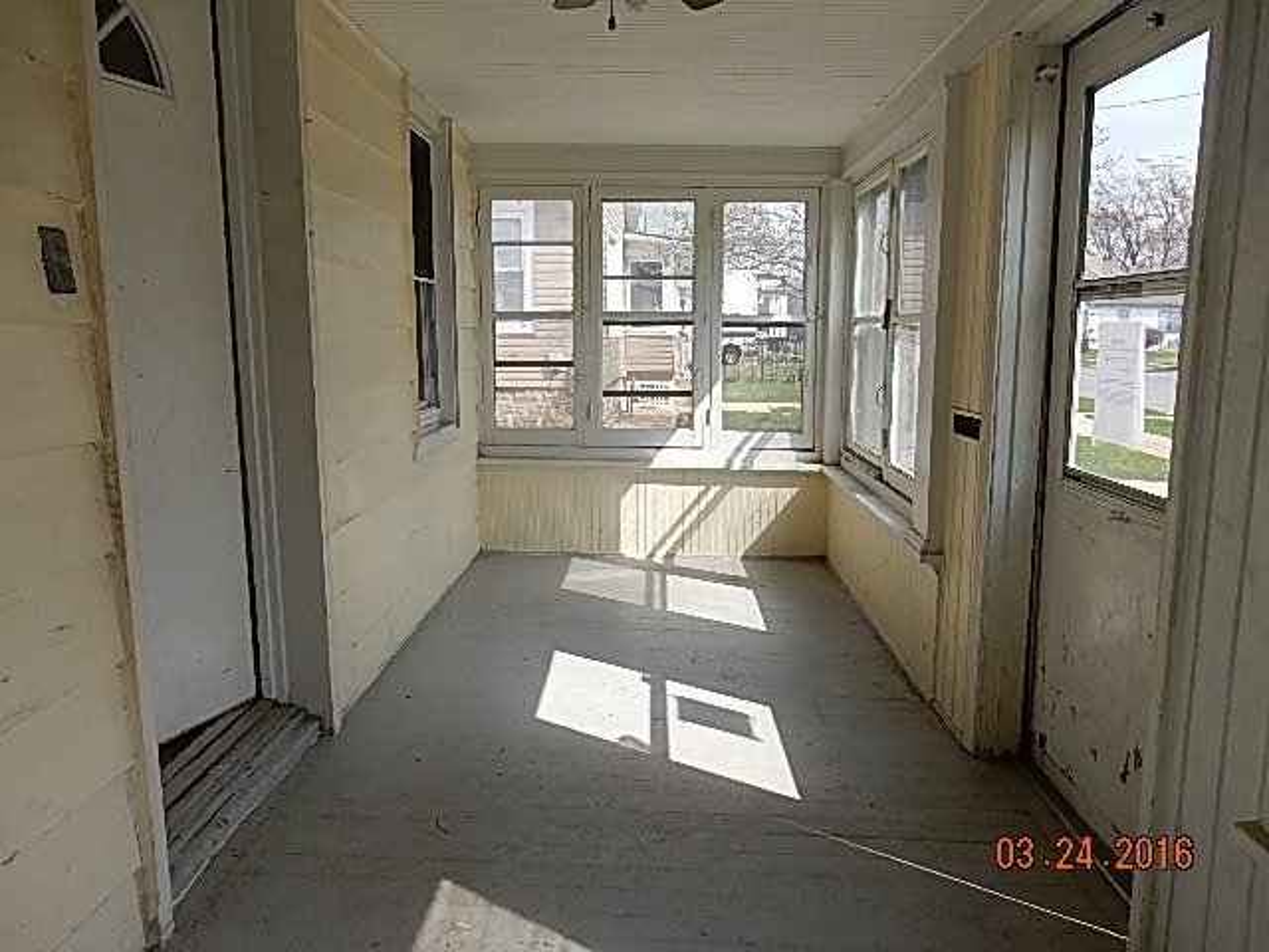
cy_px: 476
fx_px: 916
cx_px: 634
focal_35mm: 25
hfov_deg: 69.4
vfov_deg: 54.9
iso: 125
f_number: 3.7
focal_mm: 4.5
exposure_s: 1/640
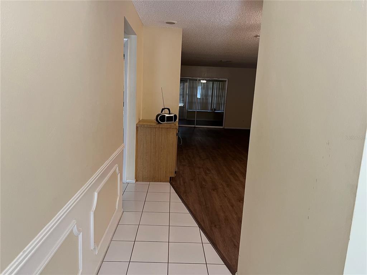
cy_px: 138
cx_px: 184
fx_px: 276
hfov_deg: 67.3
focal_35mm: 26
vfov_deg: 53.1
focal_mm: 5.7
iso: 125
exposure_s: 1/60
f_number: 1.5
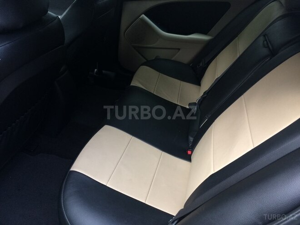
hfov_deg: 61.7
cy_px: 112
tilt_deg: -35.0
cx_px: 150
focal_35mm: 29
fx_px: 251
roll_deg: -7.4
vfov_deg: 48.2
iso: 64
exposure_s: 1/33
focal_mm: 4.15
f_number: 2.2
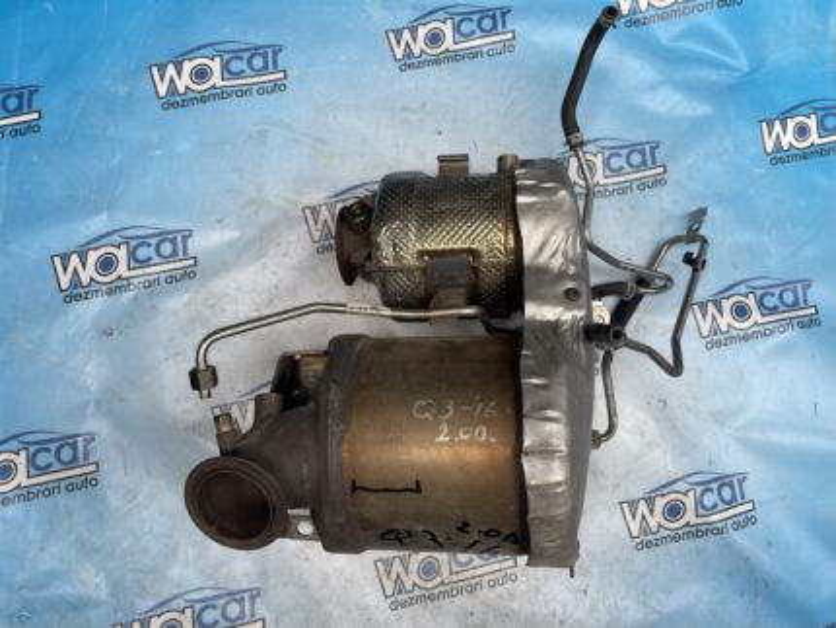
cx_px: 418
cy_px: 314
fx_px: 628
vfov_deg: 53.1
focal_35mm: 26
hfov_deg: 67.3
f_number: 1.6
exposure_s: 1/386
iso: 50
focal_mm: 5.1
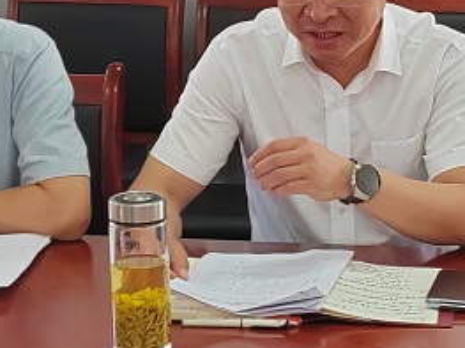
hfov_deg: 13.5
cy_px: 141
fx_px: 1960
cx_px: 357
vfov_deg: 10.2
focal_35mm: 146
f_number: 1.9
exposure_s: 1/100
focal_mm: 5.52
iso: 800
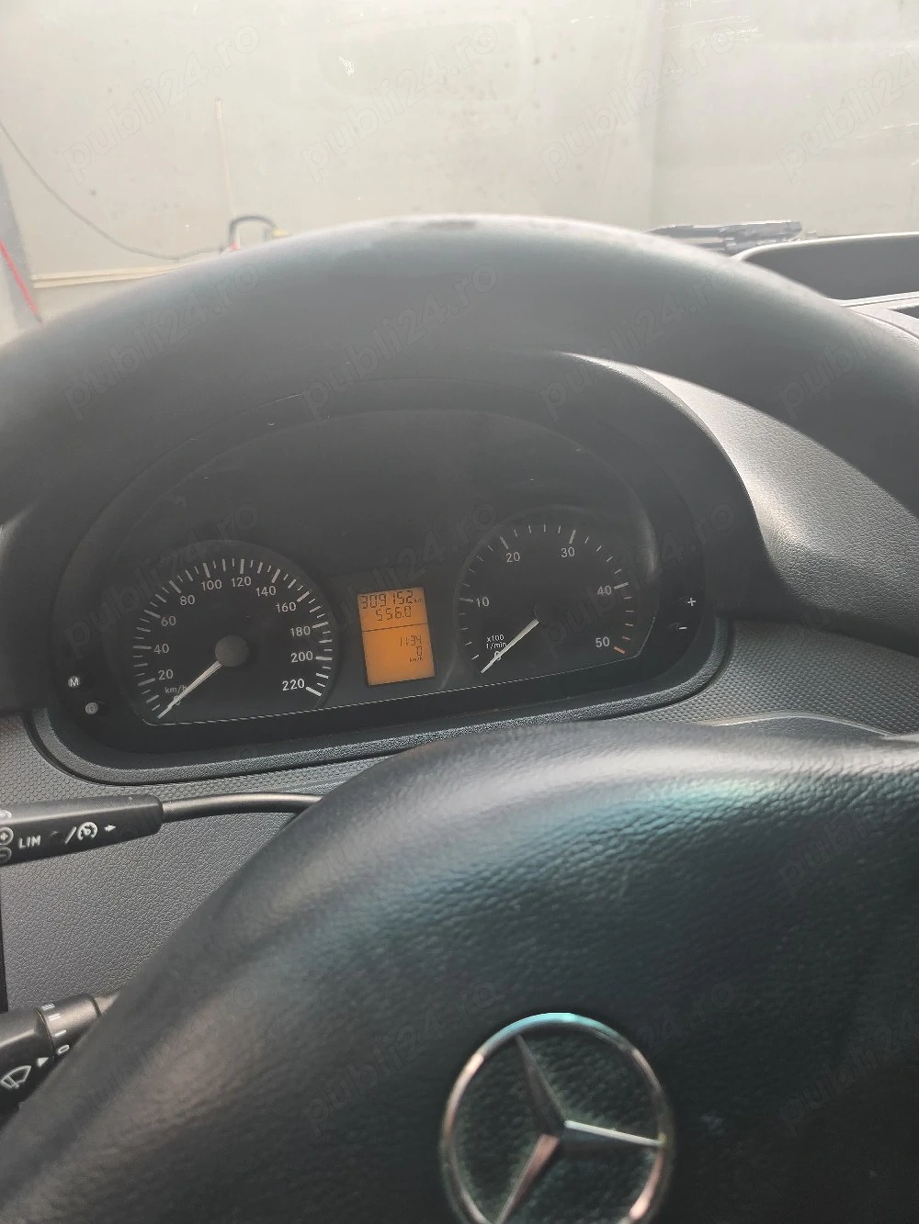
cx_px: 460
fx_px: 814
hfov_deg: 58.9
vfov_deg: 73.9
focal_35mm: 23
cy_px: 612
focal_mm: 6.3
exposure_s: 1/182
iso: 25
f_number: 1.7
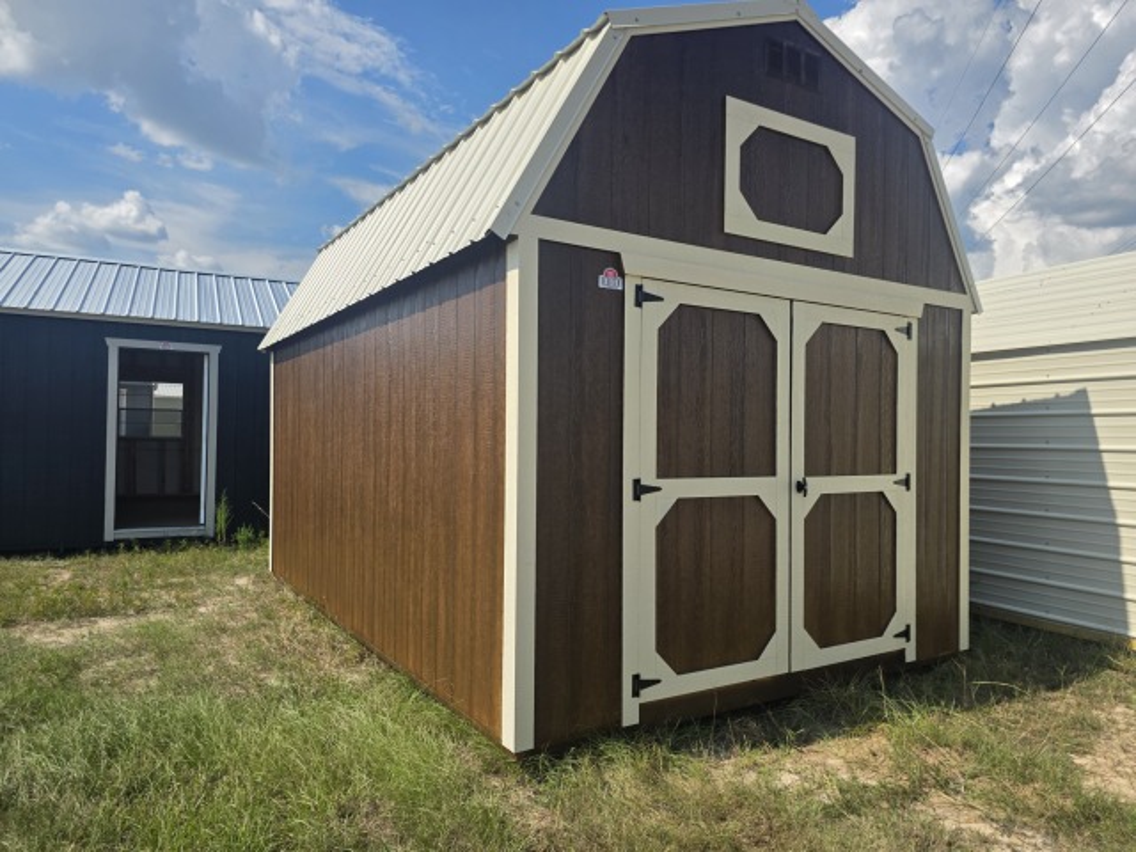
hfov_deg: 73.9
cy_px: 426
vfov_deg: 58.9
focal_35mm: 23
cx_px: 568
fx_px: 755
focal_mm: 6.3
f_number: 1.7
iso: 80
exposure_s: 1/5608
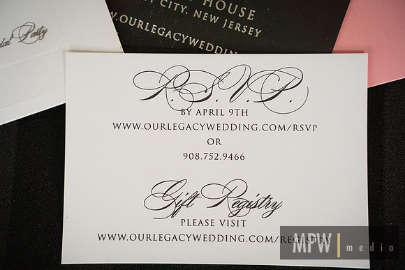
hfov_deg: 27.0
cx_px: 202
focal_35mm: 75
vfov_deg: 18.2
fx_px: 844
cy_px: 135
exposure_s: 1/125
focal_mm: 75
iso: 320
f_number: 4
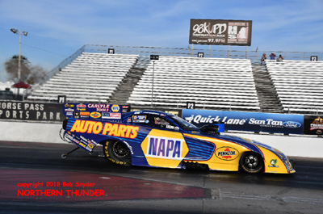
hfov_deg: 33.5
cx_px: 162
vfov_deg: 22.5
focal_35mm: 60
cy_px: 107
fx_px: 537
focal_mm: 40
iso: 160
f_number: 5.6
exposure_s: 1/1600
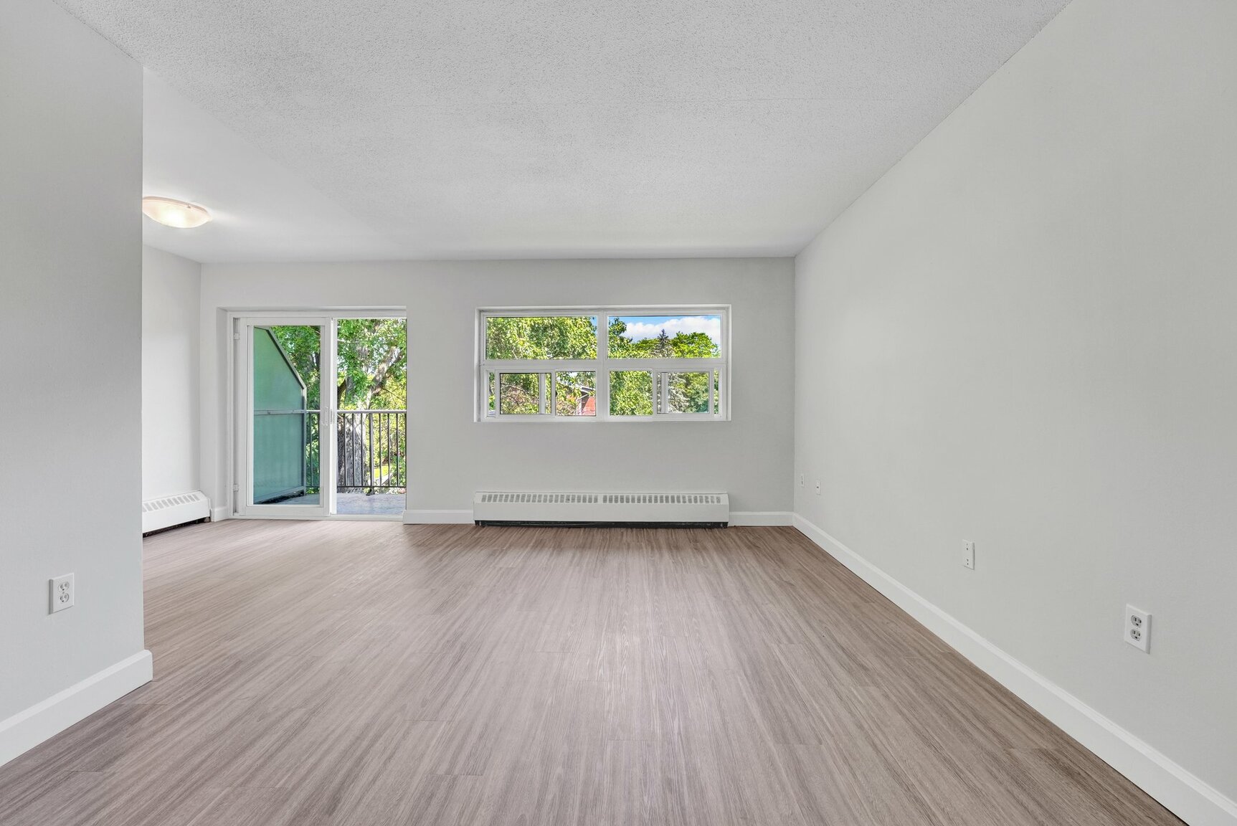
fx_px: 502
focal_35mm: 15
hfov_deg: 101.9
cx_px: 618
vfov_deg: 78.9
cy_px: 413
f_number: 8
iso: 400
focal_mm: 14.6
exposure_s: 1/50
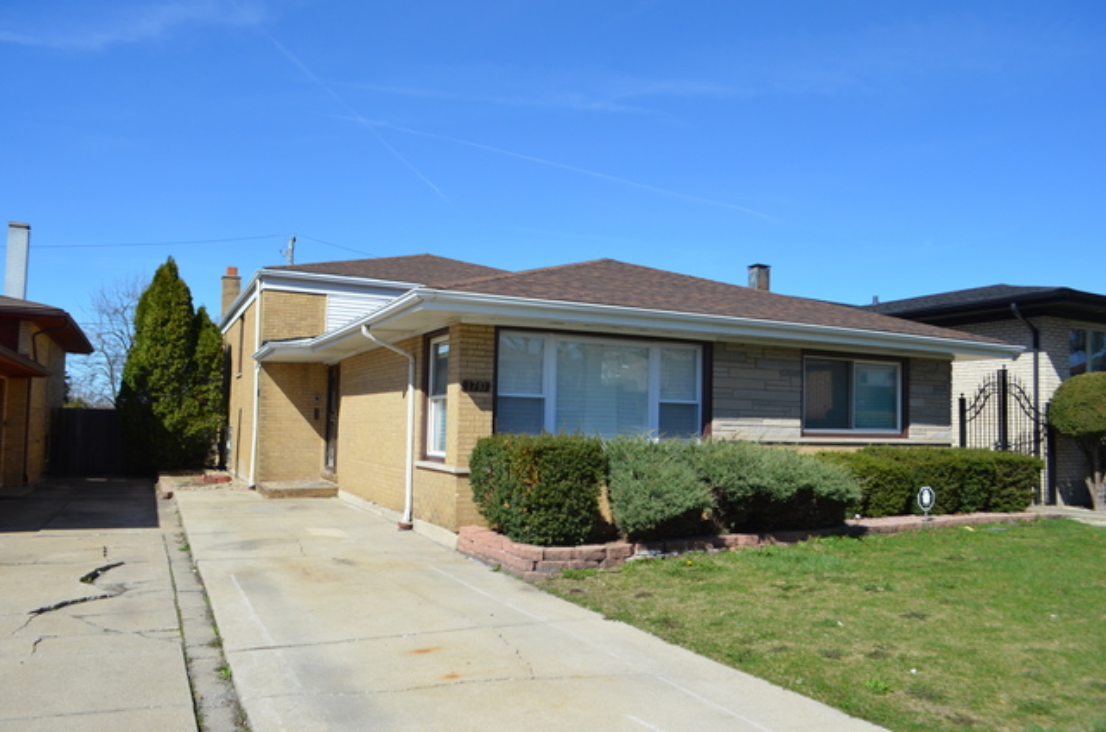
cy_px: 366
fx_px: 828
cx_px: 553
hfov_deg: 67.5
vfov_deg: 47.7
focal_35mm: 27
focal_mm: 18
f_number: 5.6
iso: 400
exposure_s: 1/1600
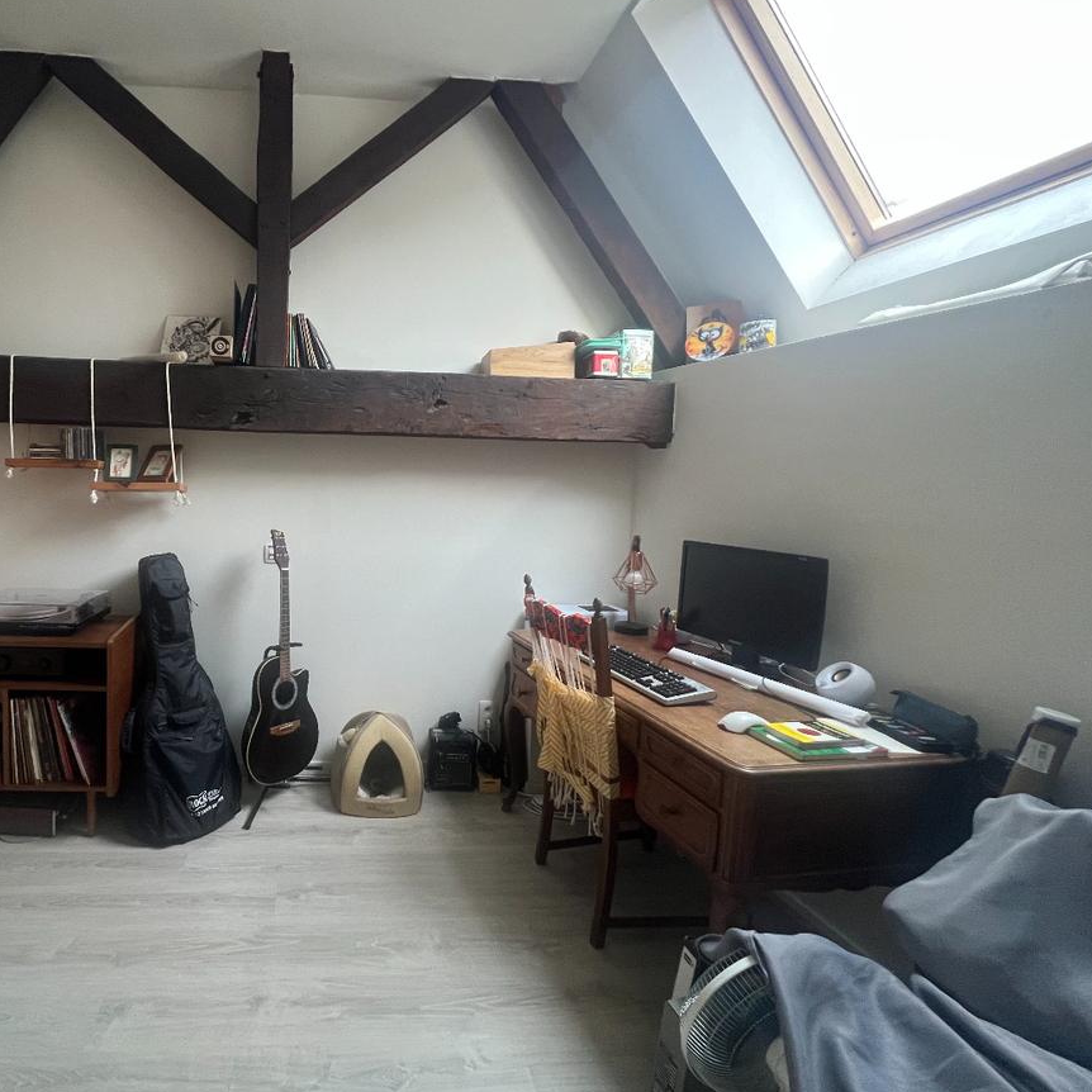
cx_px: 351
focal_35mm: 16
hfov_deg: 84.0
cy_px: 532
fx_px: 571
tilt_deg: -4.3
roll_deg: -1.1
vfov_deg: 87.4
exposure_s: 1/50
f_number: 1.8
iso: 200
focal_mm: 1.57
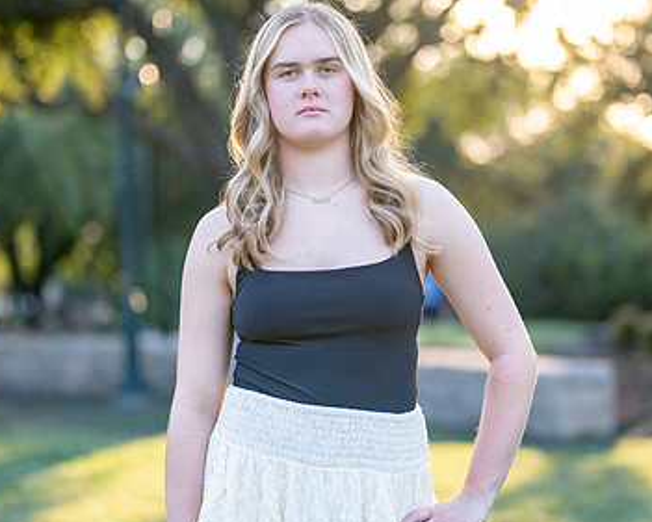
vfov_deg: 15.7
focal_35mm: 98
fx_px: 1892
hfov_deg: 19.6
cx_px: 349
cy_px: 246
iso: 125
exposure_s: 1/1000
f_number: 1.2
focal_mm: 50
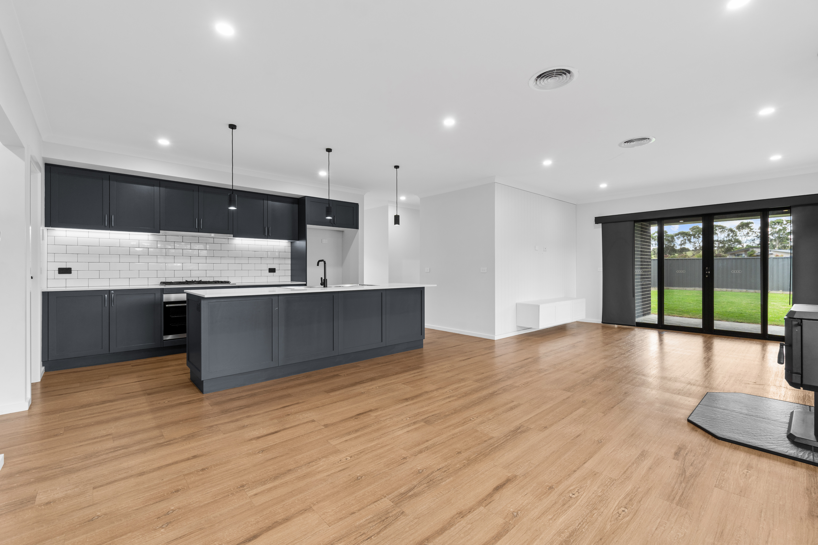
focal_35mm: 15
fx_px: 341
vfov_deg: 77.3
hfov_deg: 100.4
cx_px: 409
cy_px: 272
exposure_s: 1/2.5
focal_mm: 10
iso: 200
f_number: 8
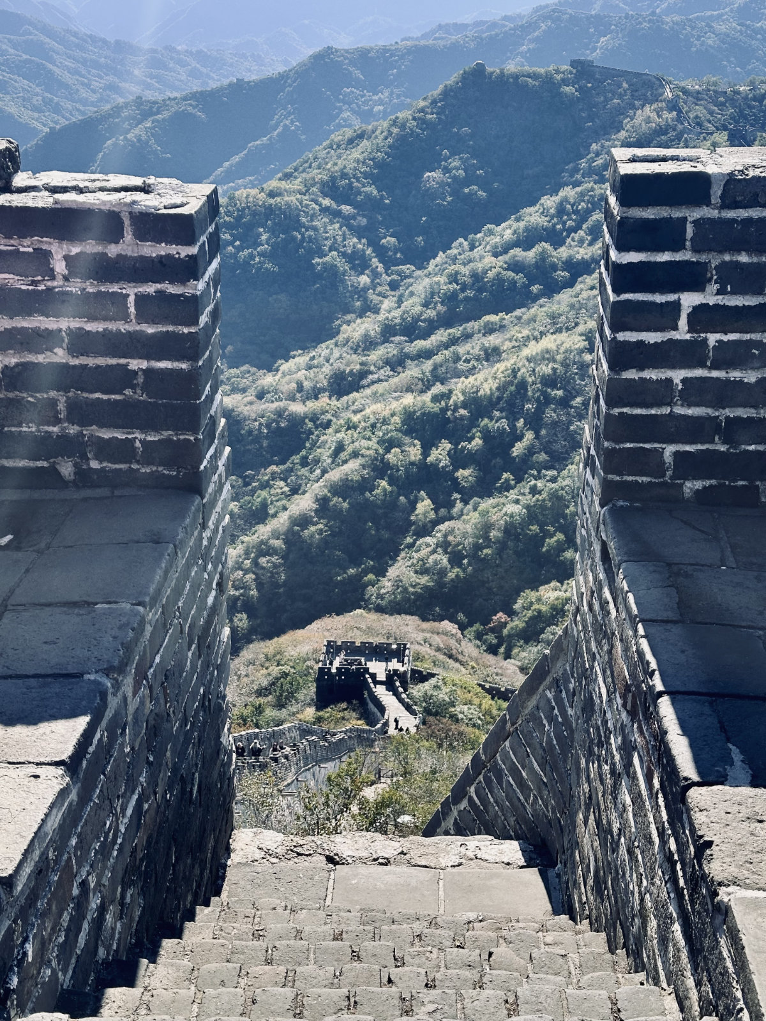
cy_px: 510
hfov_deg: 30.3
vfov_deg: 39.7
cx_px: 383
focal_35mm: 48
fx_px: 1416
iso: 64
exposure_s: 1/1517
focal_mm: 6.9
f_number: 1.8
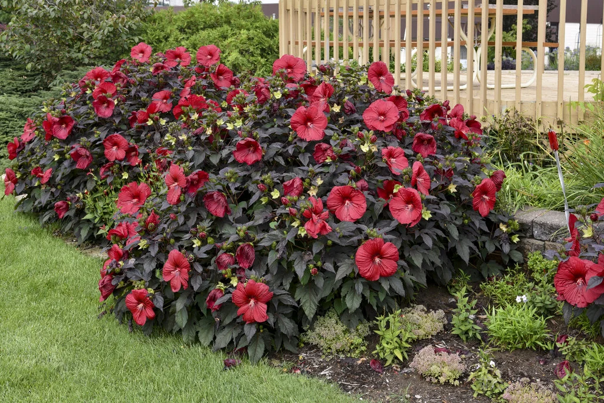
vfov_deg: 28.1
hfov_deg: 41.1
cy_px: 202
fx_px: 806
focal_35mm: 48
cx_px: 302
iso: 320
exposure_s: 1/250
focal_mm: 48
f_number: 8
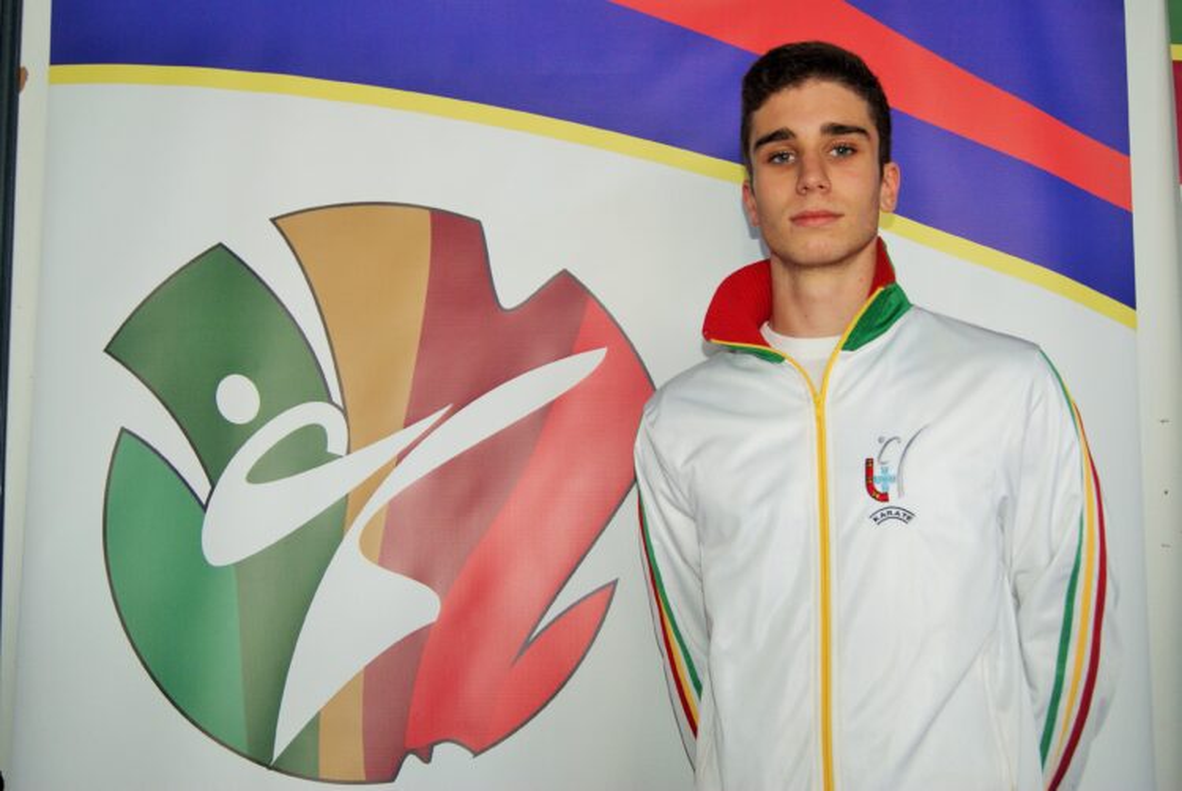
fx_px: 1381
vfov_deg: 32.0
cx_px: 591
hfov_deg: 46.3
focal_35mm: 42
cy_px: 396
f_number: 4.5
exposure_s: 1/60
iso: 400
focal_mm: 28
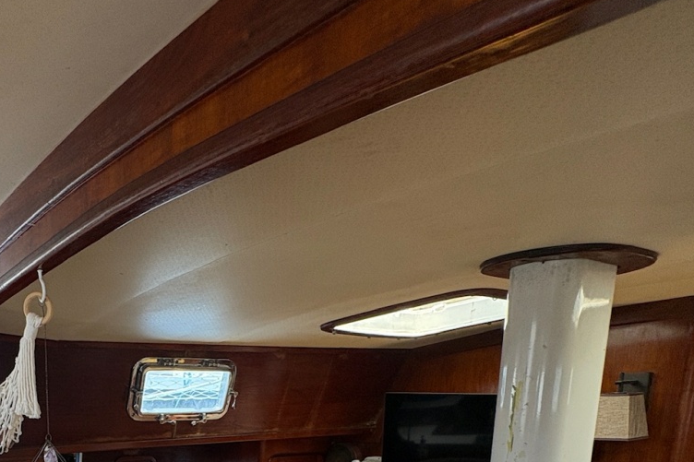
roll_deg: +0.9
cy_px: 514
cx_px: 130
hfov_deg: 55.6
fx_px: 597
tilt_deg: -8.3
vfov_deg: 35.8
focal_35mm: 31
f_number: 2.2
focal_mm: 2.22
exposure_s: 1/107
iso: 160
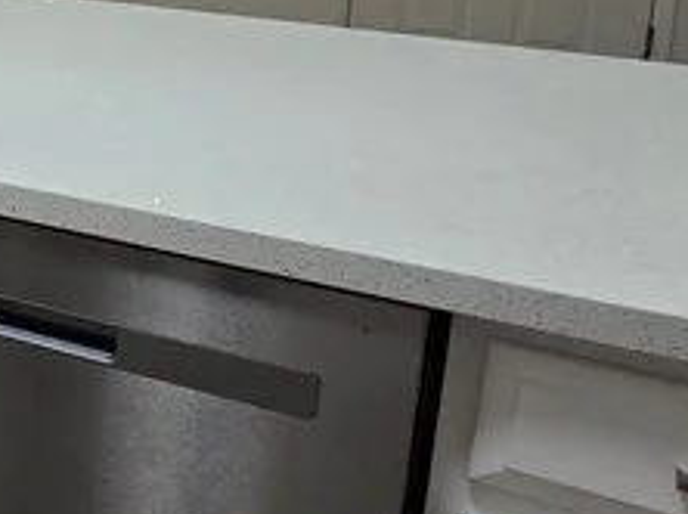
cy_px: 15
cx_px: -443
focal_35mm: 60
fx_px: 1191
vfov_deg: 23.5
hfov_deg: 23.1
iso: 80
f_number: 2.2
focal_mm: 2.2
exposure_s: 1/60
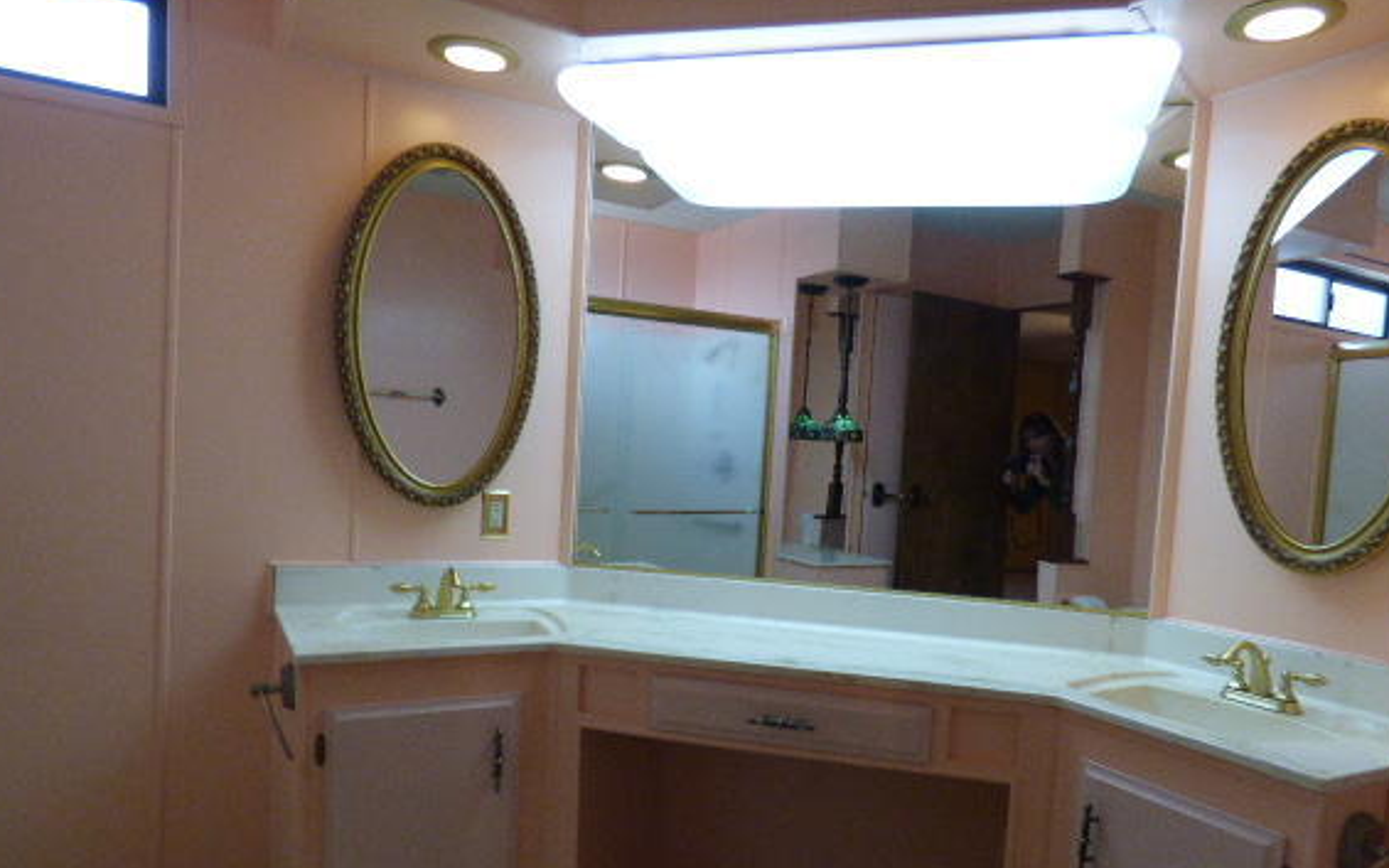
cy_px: 534
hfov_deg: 74.6
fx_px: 908
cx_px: 755
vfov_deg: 50.6
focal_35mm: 24
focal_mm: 3.58
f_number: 2.8
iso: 400
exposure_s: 1/60
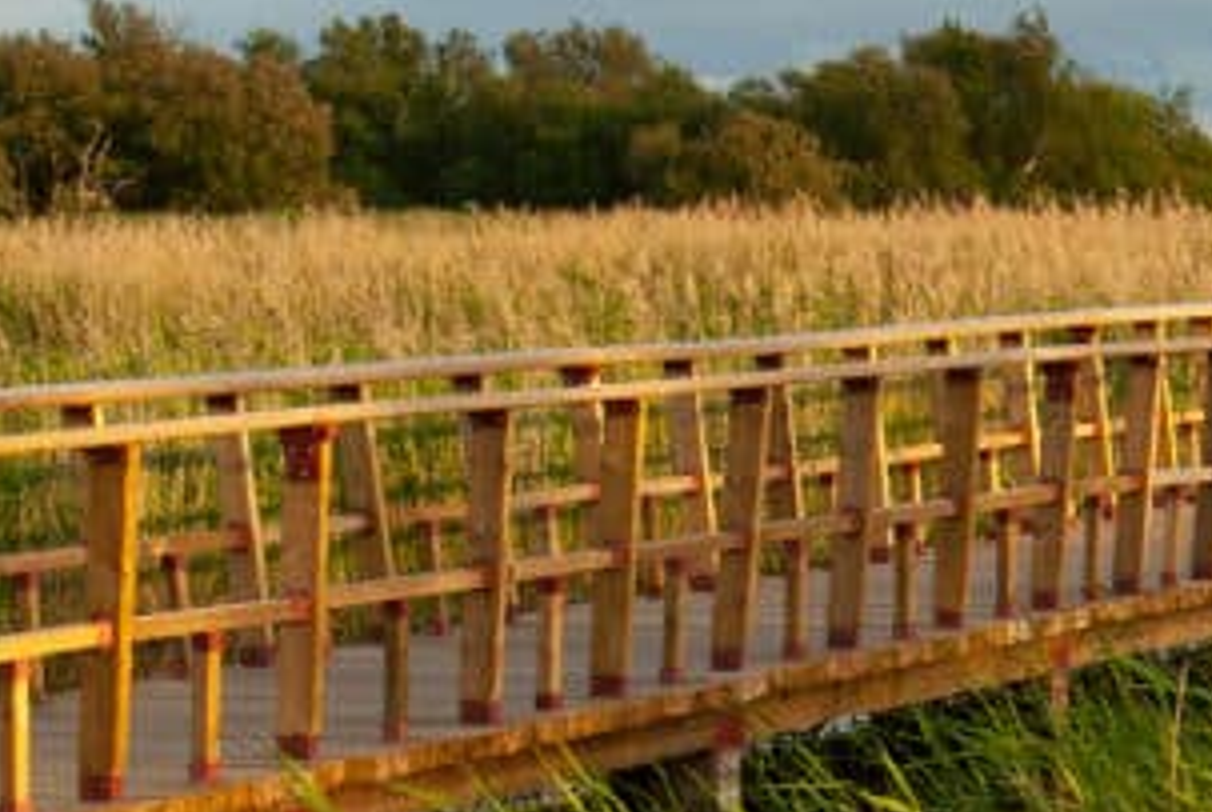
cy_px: 886
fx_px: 5125
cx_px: 1624
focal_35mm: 152
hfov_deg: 13.0
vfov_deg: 9.0
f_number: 8
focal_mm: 30
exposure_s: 1/125
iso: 200
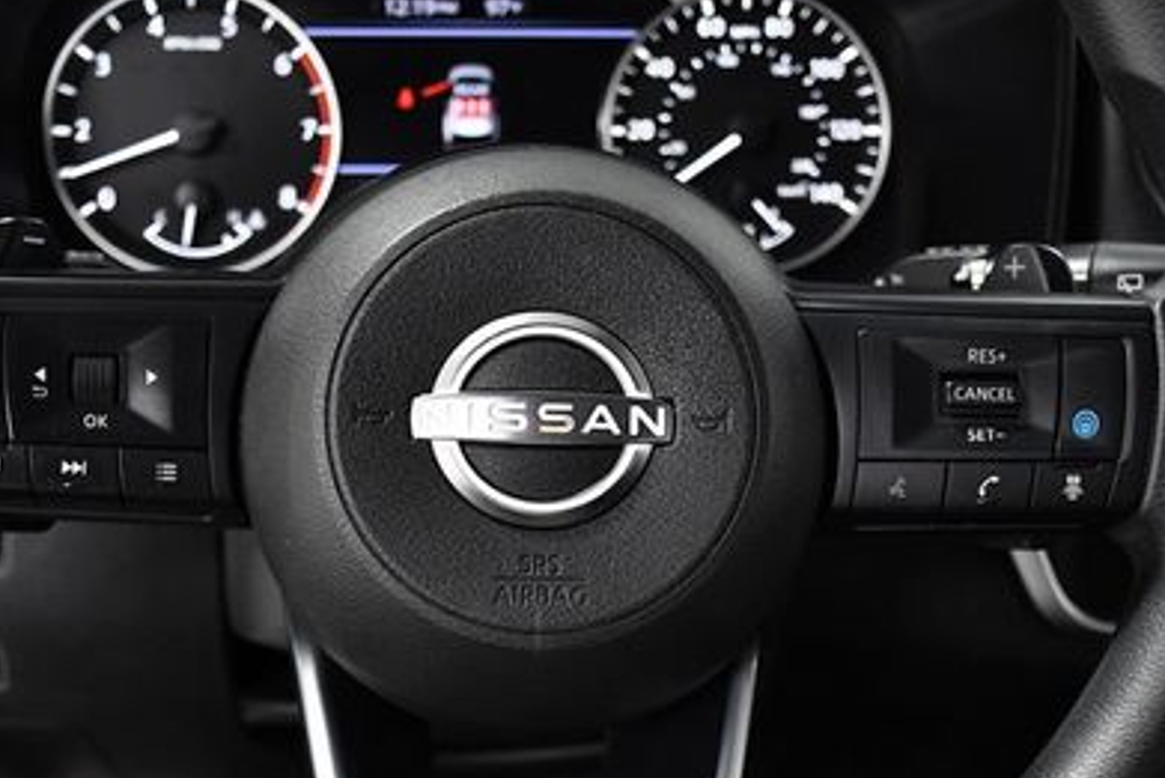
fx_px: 1910
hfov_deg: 33.9
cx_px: 524
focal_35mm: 59
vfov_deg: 22.8
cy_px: 595
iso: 2500
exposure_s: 1/250
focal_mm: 24
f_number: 4
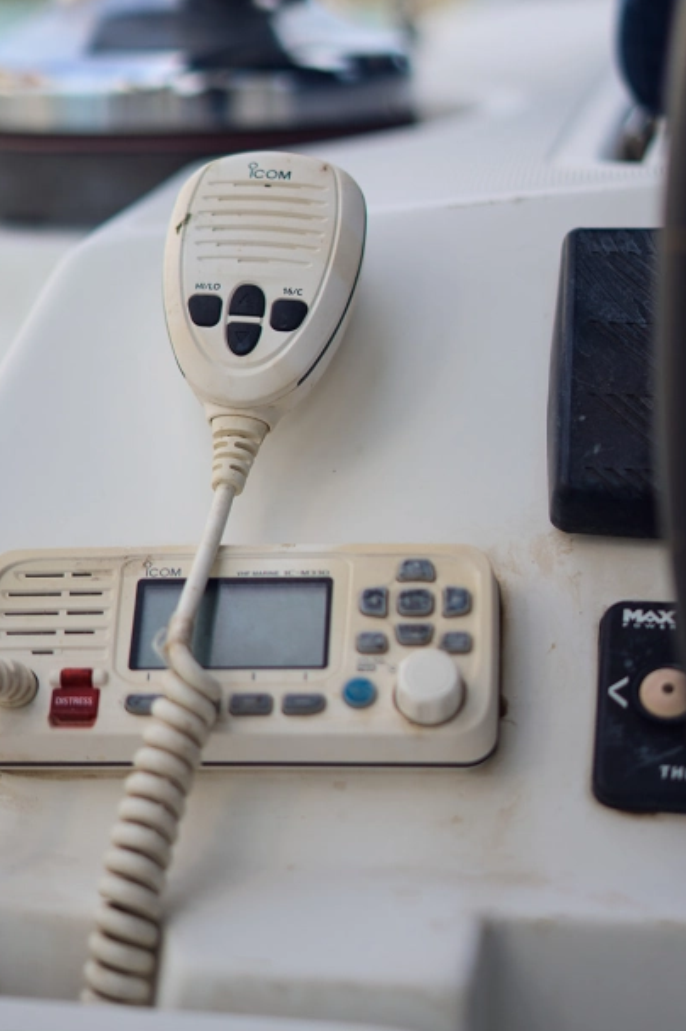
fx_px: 1946
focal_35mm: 68
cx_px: 306
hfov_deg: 20.0
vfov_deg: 29.7
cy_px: 470
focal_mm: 50
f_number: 1.8
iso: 160
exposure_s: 1/4000
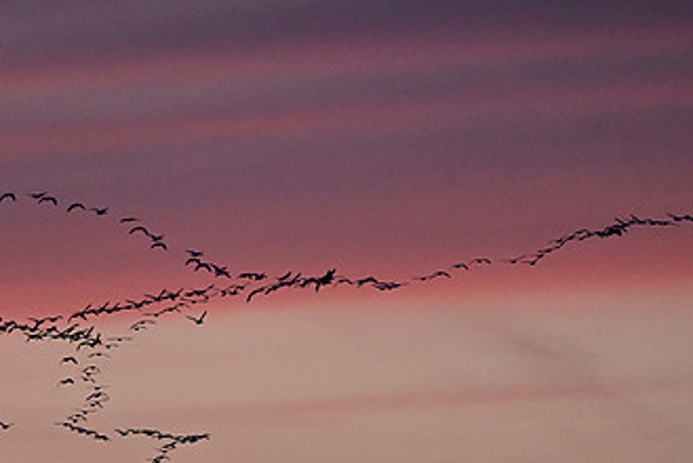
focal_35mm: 1057
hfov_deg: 1.9
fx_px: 20365
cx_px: 200
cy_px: 291
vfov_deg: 1.3
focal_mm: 600
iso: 6400
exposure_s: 1/1250
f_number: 6.3
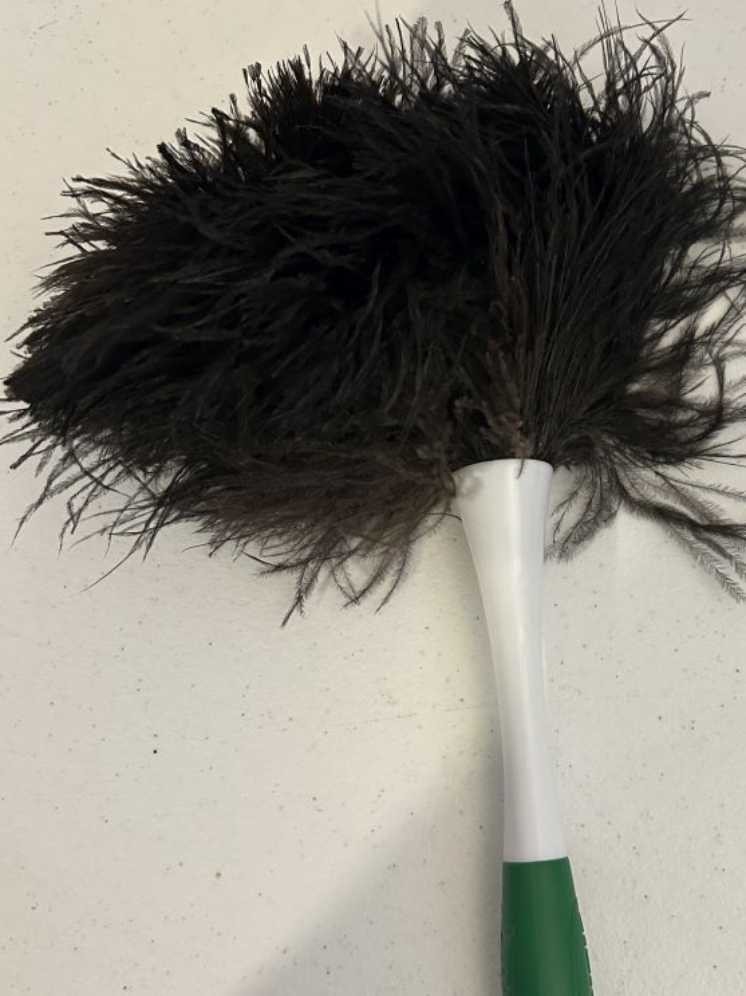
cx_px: 485
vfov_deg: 52.4
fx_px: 1006
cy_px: 570
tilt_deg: -79.0
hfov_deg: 40.3
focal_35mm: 35
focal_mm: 5.7
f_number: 1.5
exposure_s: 1/60
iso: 320
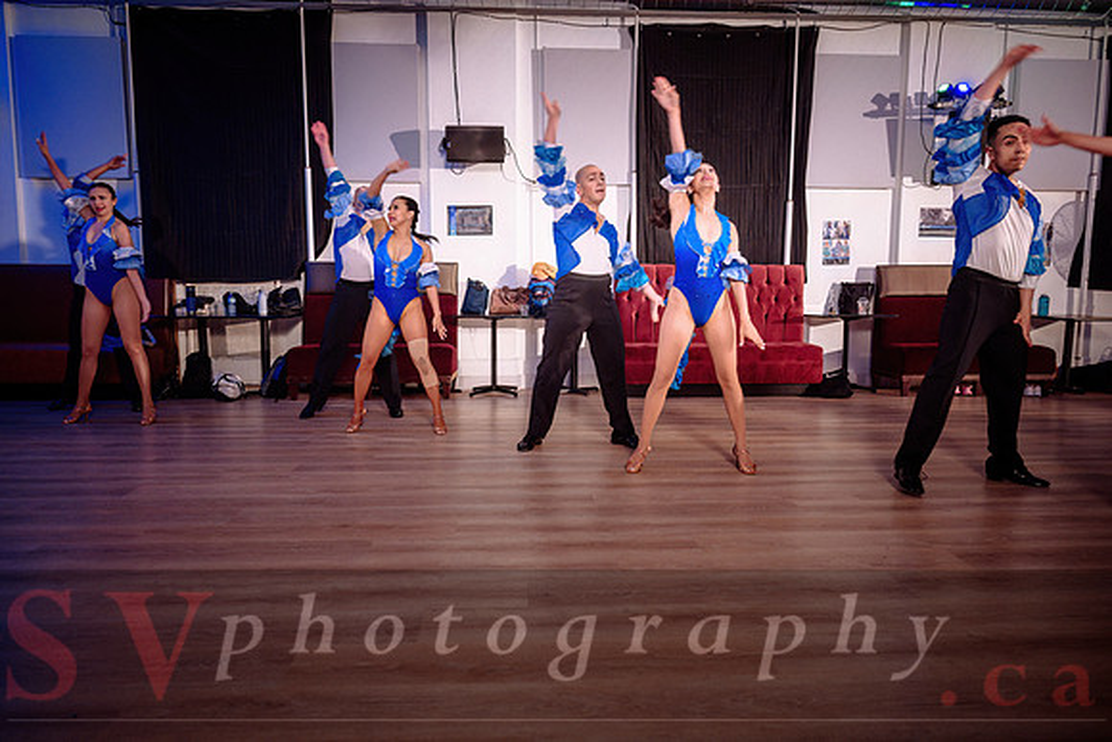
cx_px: 556
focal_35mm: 24
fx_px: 754
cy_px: 371
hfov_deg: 72.8
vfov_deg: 52.4
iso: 1600
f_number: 3.2
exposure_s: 1/250
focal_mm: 24
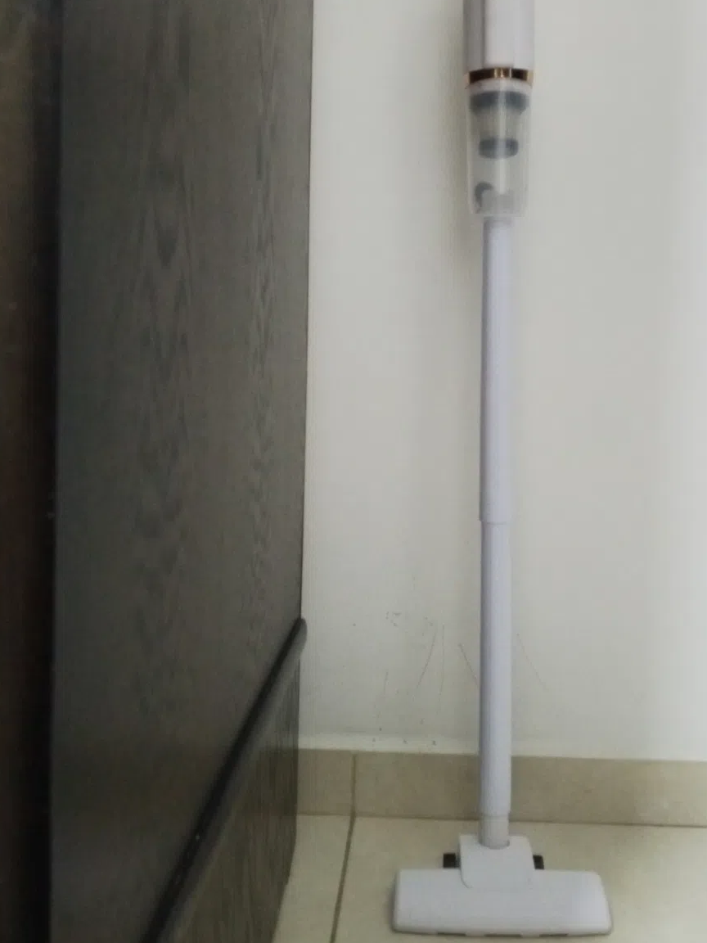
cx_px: 408
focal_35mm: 32
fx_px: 871
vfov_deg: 56.7
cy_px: 425
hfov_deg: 44.0
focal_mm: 4.19
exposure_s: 1/20
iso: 4251
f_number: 1.6
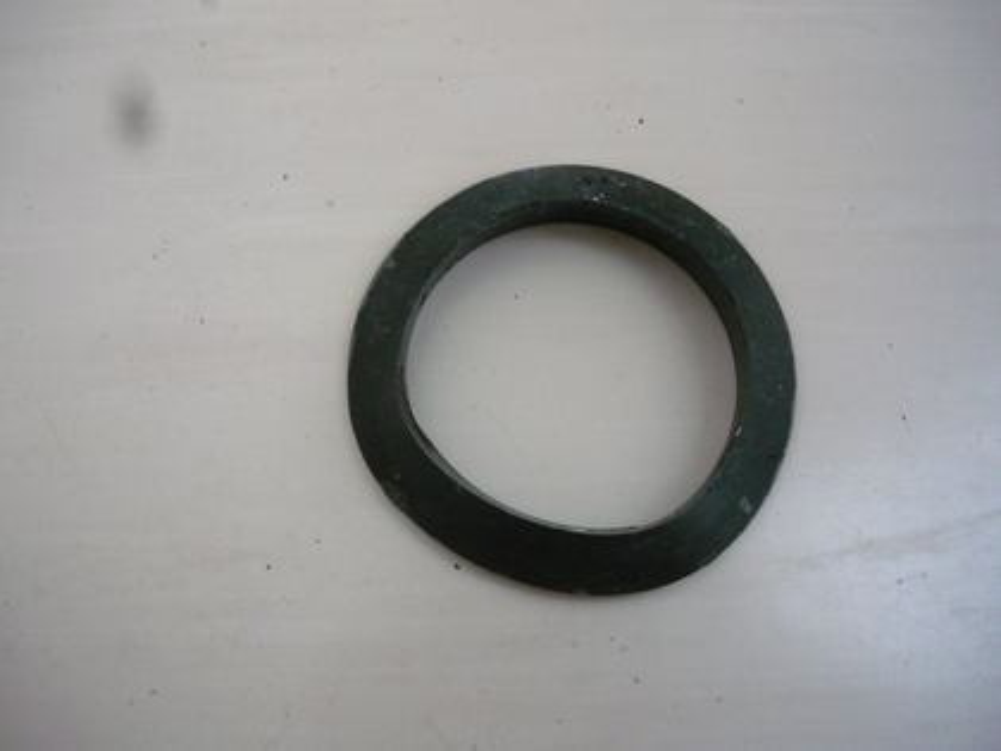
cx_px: 500
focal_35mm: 33
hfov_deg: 55.4
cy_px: 376
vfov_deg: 42.9
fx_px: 954
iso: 400
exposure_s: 1/20
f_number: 2.8
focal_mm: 5.5
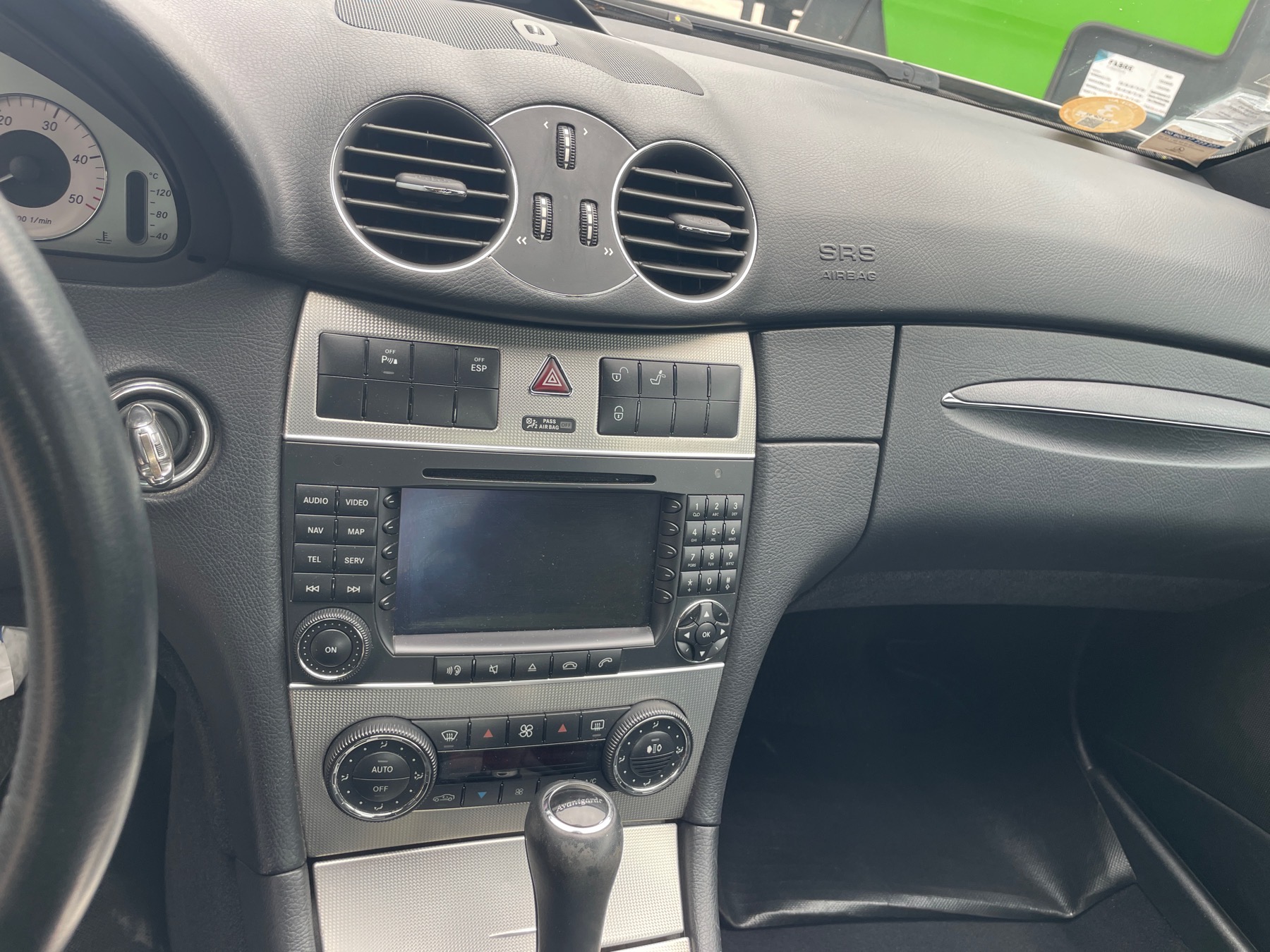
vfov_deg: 53.1
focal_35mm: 26
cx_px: 635
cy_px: 476
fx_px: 954
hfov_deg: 67.3
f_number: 1.6
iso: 32
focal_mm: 4.2
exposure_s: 1/148
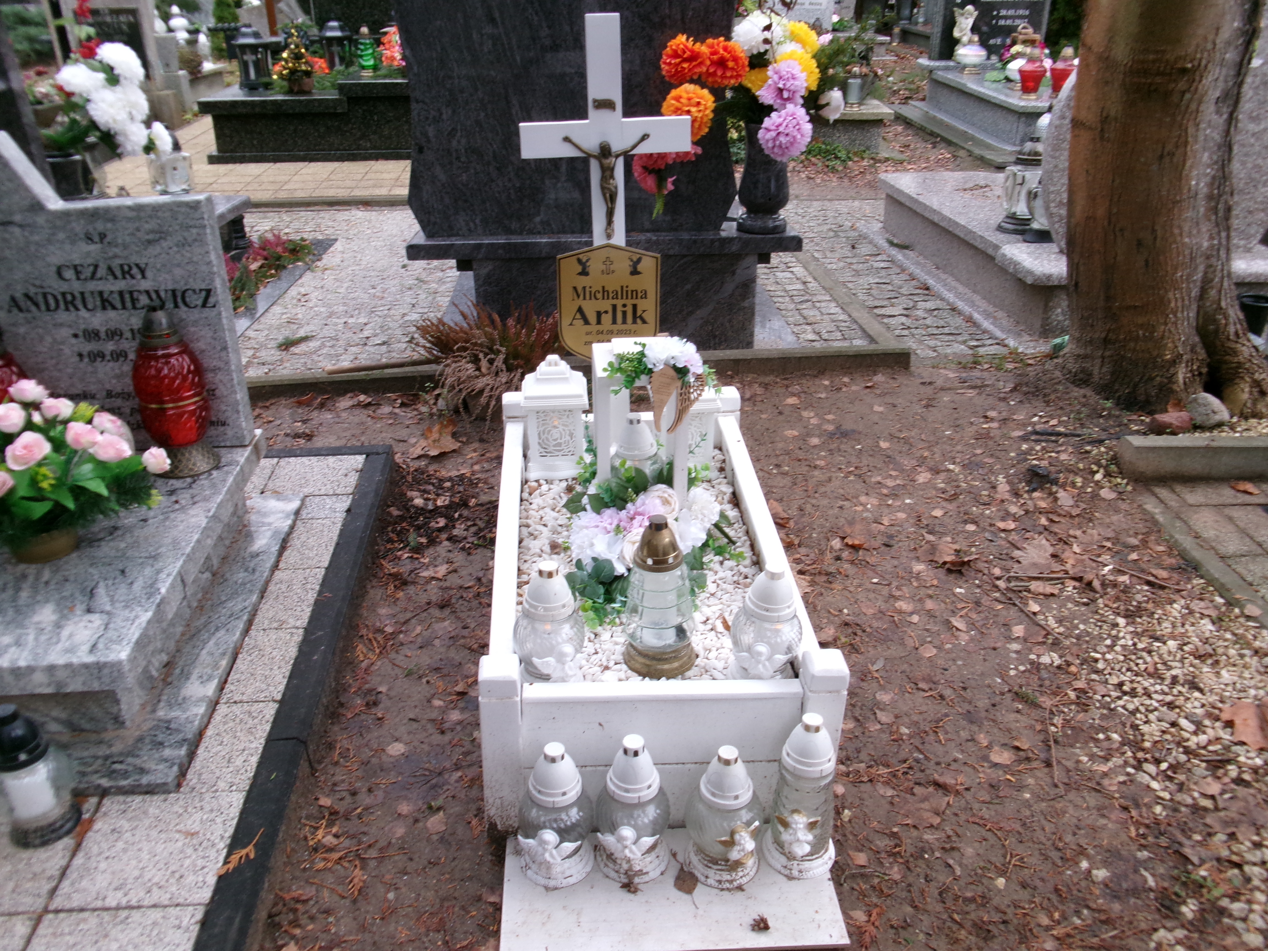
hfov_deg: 63.4
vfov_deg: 49.7
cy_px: 476
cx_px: 634
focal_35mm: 28
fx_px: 1026
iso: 156
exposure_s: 1/34
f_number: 3.9
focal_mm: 5.1
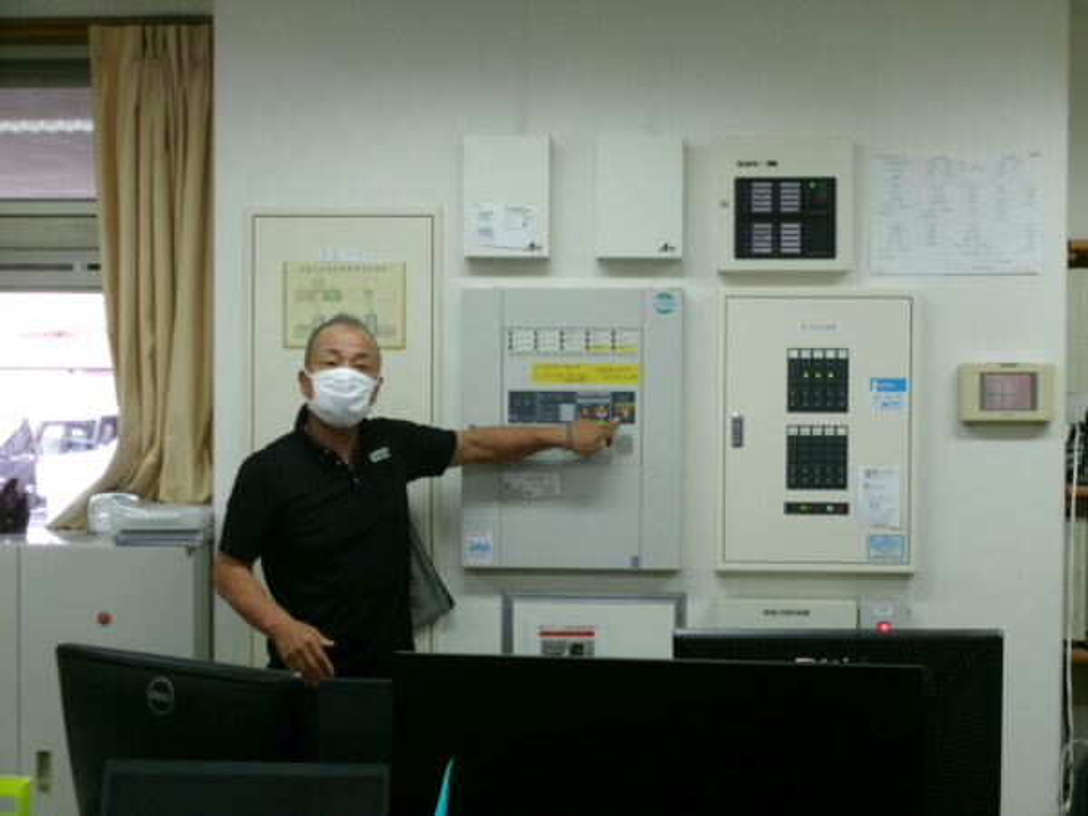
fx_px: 2012
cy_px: 408
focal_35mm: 64
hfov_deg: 30.3
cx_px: 544
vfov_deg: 22.9
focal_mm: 11.5
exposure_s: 1/34
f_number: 5.2
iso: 232
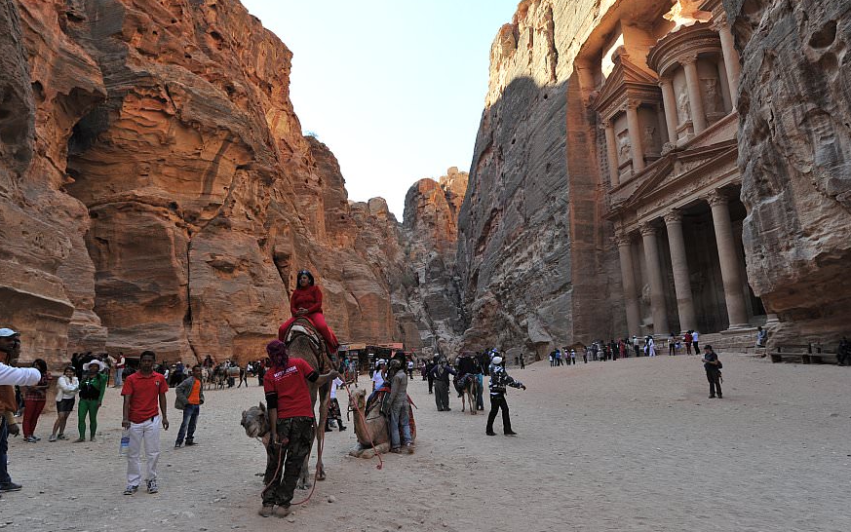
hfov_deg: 82.3
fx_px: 487
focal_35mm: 21
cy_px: 264
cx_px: 420
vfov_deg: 57.3
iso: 200
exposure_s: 1/160
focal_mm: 20
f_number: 6.3
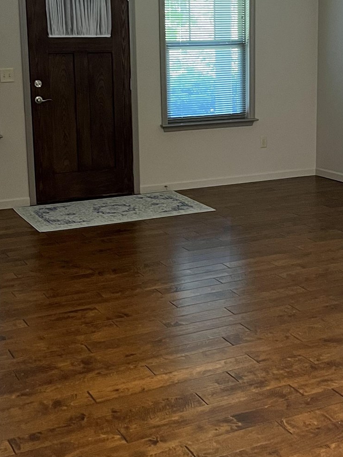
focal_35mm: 61
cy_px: 177
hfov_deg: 23.9
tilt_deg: -11.2
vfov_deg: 31.6
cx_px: 237
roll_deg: +1.1
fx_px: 806
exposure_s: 1/60
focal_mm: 5.1
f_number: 1.6
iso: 500
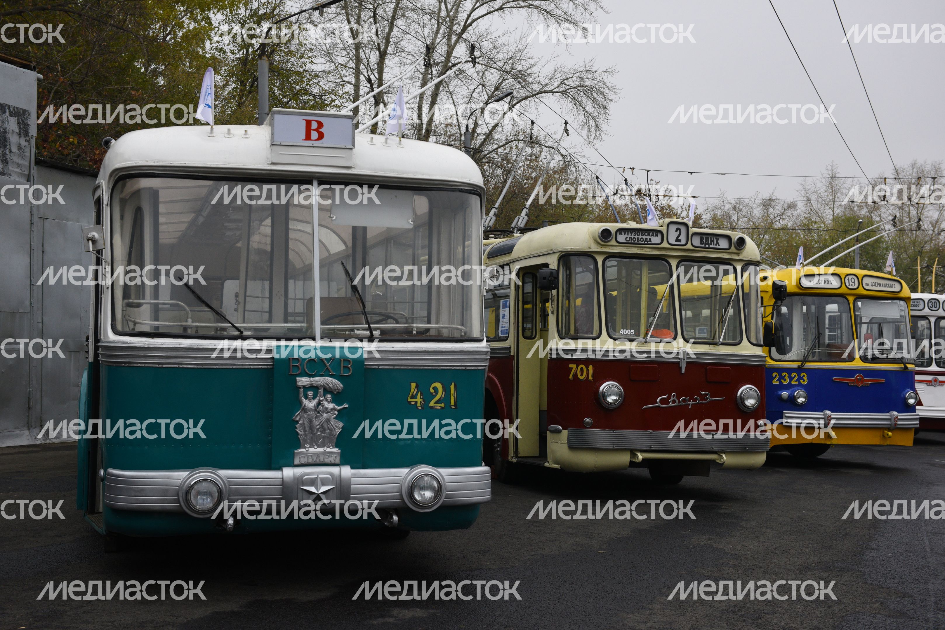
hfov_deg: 41.1
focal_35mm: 48
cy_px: 315
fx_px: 1260
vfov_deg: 28.1
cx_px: 472
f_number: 5.6
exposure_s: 1/400
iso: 1000
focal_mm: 48
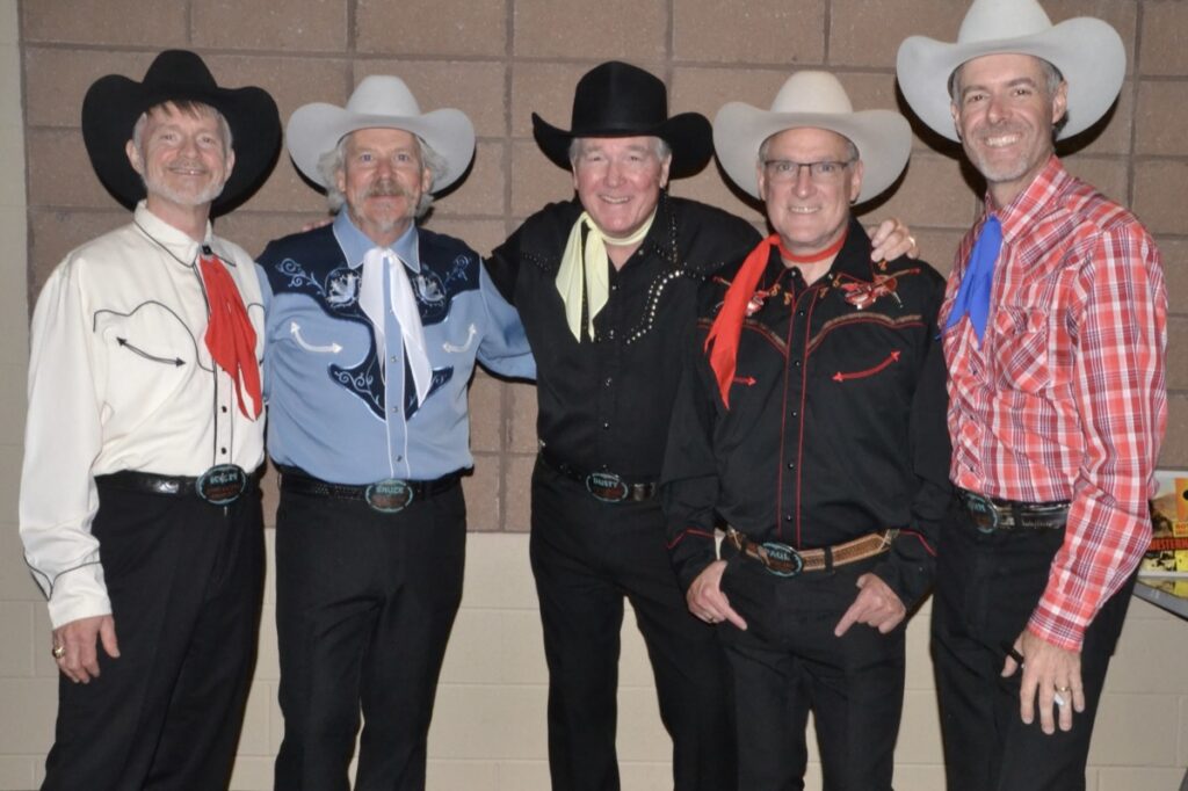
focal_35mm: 33
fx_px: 1089
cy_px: 396
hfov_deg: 57.2
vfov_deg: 39.9
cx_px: 594
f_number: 22
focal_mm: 22
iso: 3200
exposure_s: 1/60
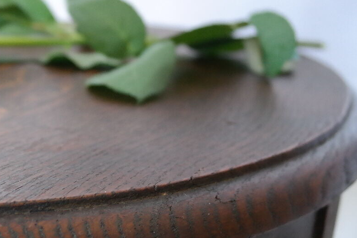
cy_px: 193
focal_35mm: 95
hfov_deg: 20.5
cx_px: -28
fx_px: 942
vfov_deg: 14.3
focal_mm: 28
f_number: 5.6
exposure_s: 1/30
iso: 1600
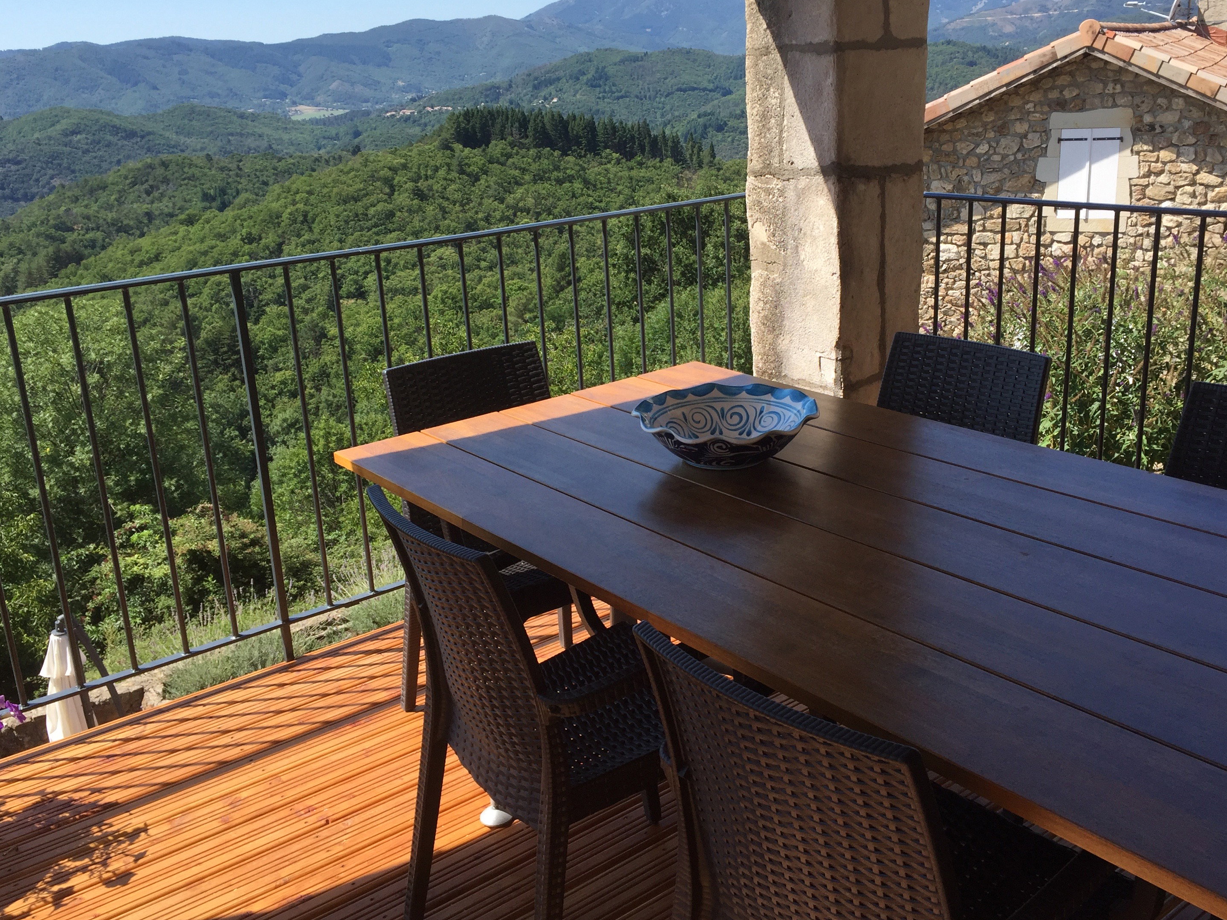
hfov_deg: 55.3
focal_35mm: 33
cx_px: 663
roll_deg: +2.0
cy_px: 421
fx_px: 1170
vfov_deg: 42.9
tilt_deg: -17.0
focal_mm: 4.15
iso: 32
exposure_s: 1/1014
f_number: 2.2
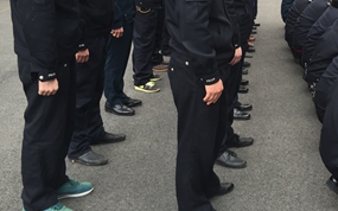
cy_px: 20
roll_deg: -1.7
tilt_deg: -7.6
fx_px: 497
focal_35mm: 54
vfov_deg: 23.3
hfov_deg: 35.9
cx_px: 286
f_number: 2.2
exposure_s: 1/50
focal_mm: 4.15
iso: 32
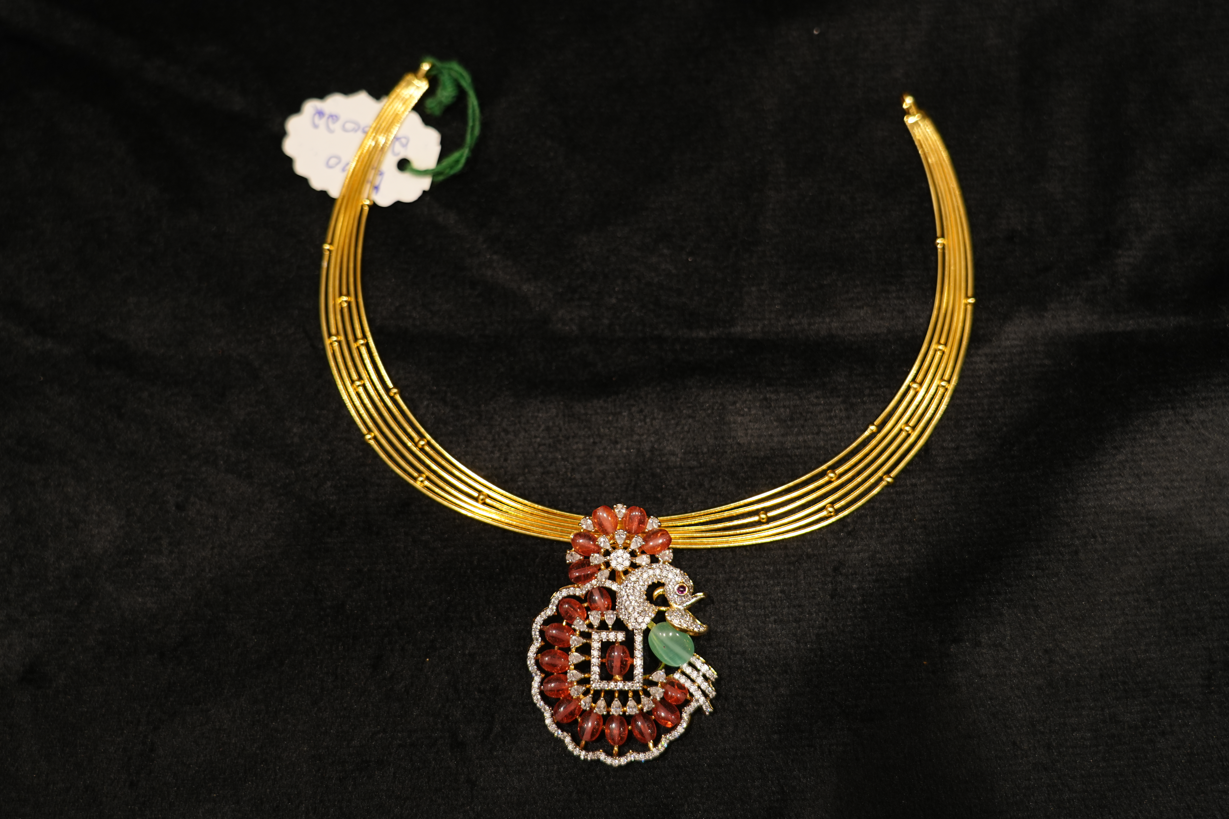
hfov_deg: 37.5
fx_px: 1809
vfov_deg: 25.5
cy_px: 410
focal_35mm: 53
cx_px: 614
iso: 500
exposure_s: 1/160
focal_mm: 53
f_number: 4
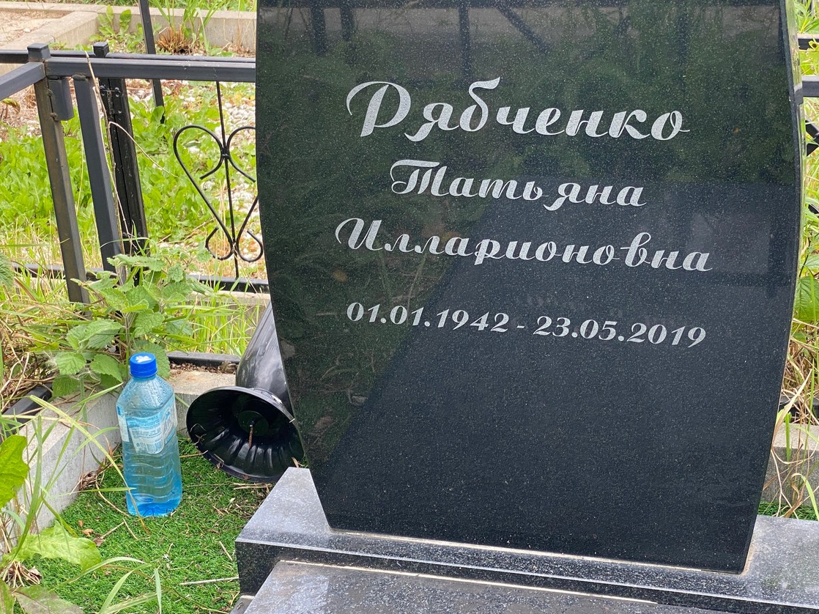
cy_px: 300
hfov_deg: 28.9
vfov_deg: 21.9
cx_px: 483
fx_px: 1585
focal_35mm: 67
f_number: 2
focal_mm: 6
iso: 20
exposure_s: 1/189
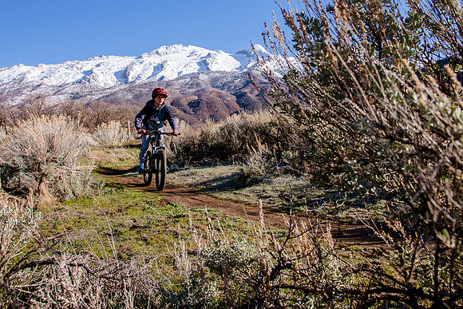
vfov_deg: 36.6
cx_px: 231
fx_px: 462
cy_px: 103
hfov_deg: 53.2
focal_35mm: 36
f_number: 10
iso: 250
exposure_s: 1/320
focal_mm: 27
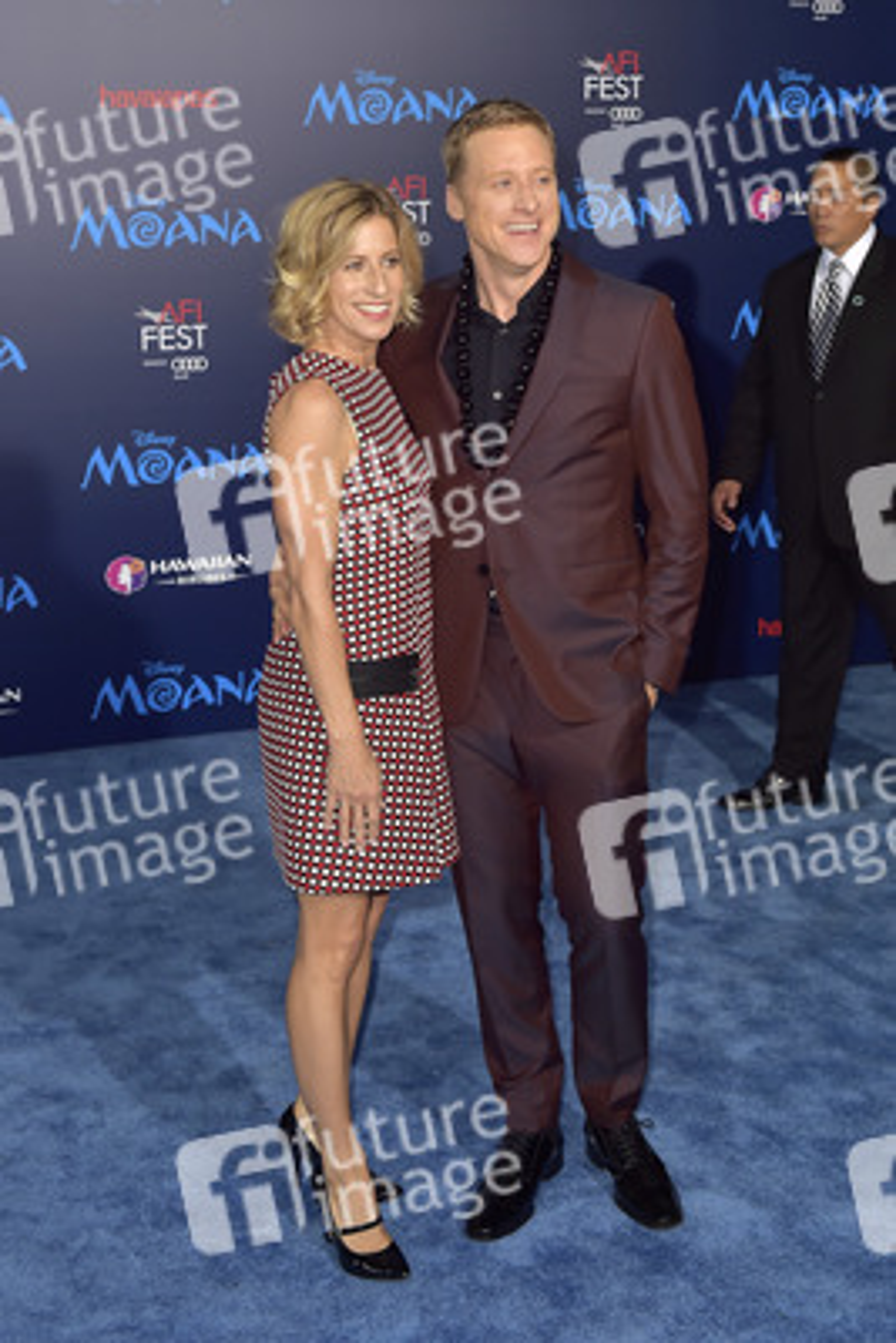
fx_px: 1417
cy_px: 672
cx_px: 448
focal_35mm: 38
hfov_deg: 35.1
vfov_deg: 50.7
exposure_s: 1/320
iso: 400
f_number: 4.5
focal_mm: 38
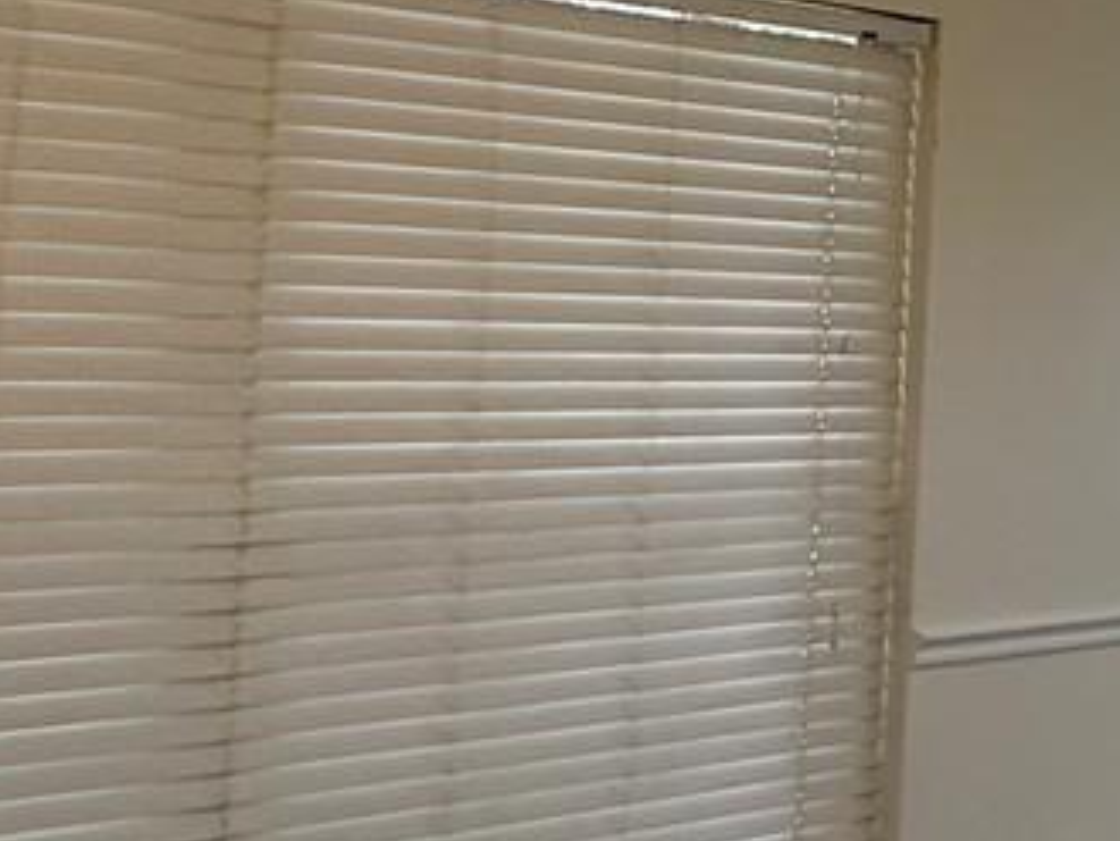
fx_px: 2201
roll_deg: -1.5
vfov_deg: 21.5
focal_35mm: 68
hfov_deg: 18.9
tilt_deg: +1.4
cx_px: 2196
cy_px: 276
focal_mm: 2.22
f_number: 2.2
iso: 40
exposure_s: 1/137
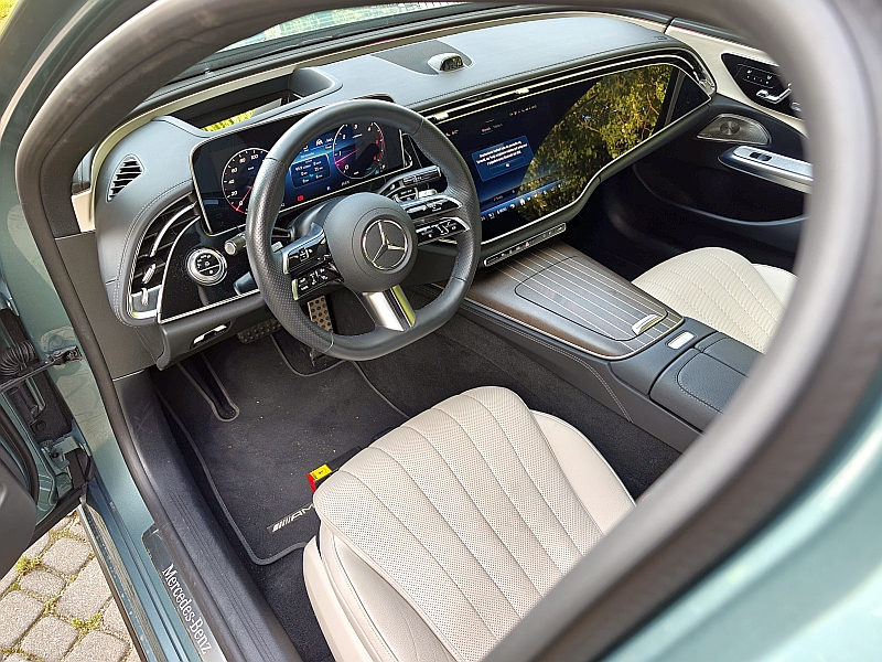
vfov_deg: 58.9
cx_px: 441
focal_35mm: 23
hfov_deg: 73.9
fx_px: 586
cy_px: 331
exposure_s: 1/100
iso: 160
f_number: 1.6
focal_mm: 6.06
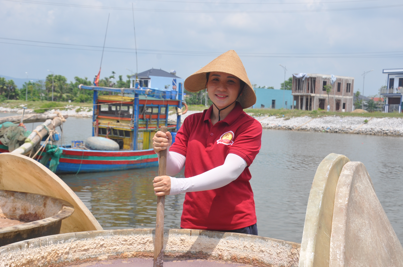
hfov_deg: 35.1
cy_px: 134
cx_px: 202
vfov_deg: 23.7
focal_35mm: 57
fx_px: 637
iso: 200
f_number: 10
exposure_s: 1/320
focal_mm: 38
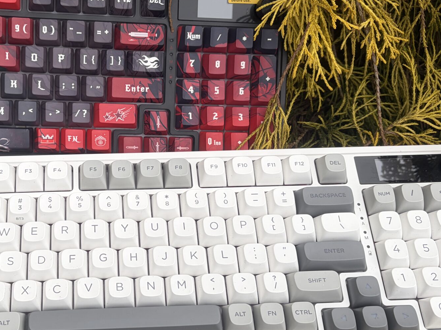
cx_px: 121
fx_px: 637
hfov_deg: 37.4
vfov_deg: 29.1
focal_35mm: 50
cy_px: 175
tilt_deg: -57.4
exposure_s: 1/402
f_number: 1.6
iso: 50
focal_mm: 5.96
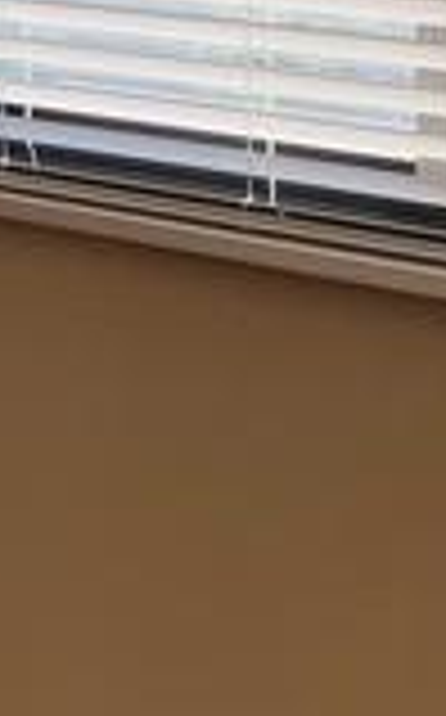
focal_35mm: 133
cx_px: -797
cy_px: -212
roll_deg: +1.2
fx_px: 2594
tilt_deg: -1.2
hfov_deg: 8.5
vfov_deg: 15.0
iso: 32
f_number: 1.6
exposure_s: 1/543
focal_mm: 4.2
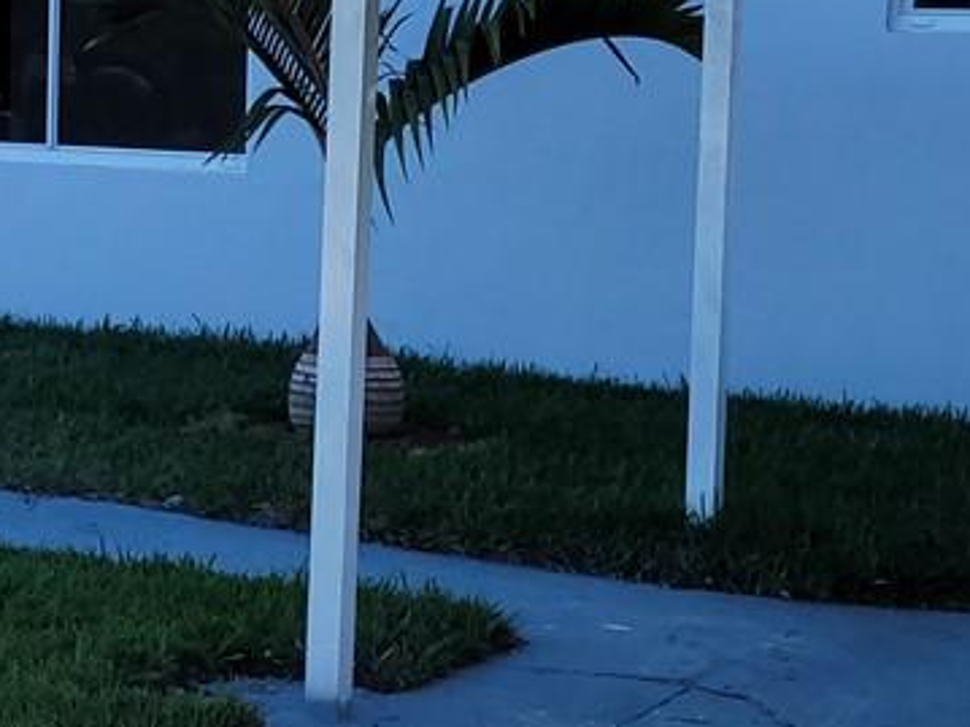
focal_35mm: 116
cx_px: -443
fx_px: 3249
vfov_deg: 12.7
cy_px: 205
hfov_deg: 15.7
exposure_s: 1/720
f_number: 1.8
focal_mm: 5.4
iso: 40
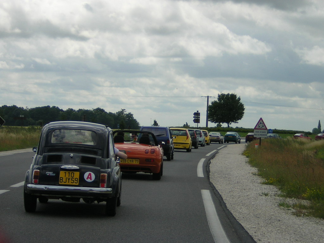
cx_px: 162
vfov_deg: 13.7
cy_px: 122
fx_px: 1011
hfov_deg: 18.2
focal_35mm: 108
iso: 100
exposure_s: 1/623
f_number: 4.7
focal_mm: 14.1
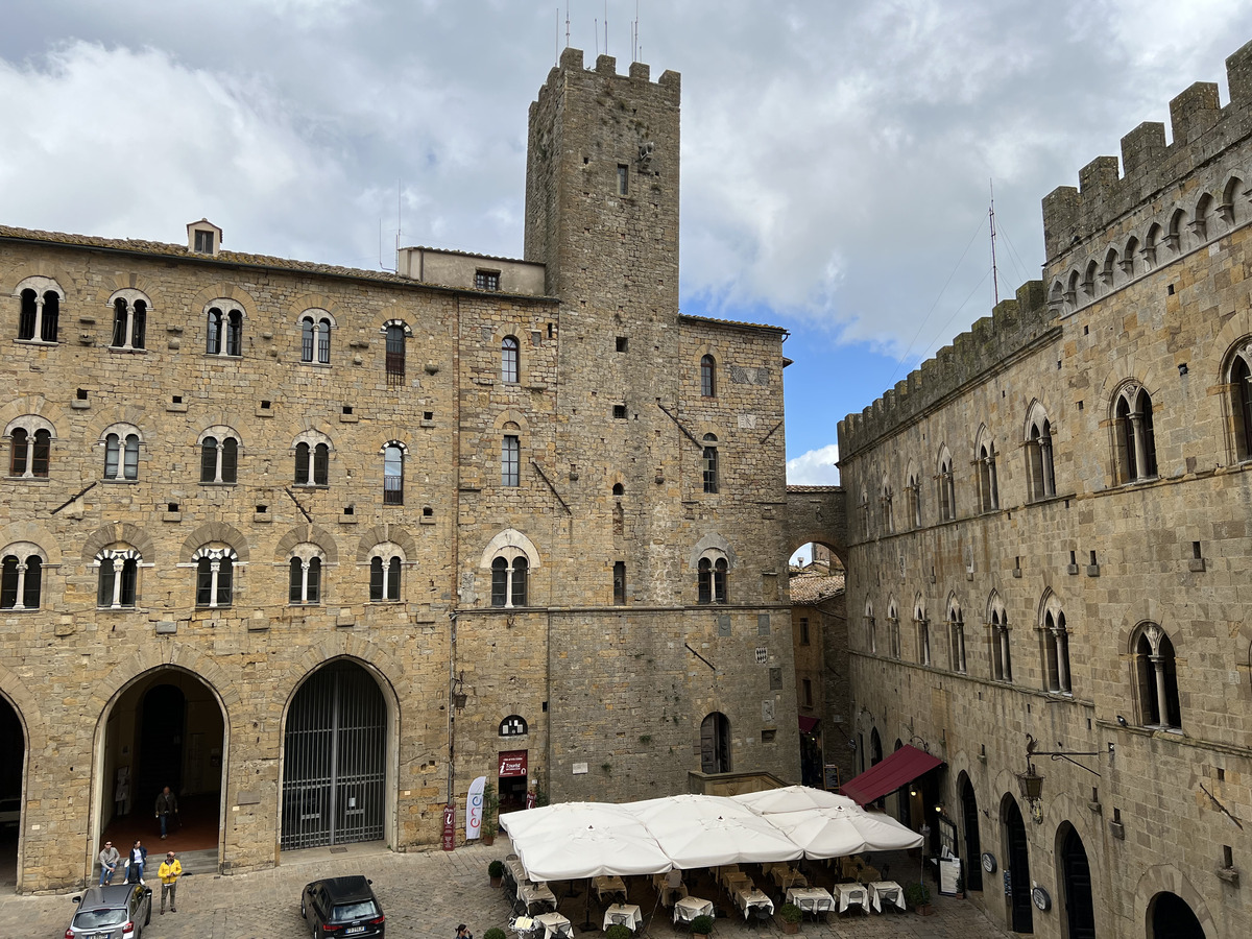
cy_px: 470
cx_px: 626
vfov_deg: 53.1
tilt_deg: +7.8
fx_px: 940
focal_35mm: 26
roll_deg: +1.2
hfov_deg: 67.3
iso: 50
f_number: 1.5
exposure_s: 1/4444
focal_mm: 5.7
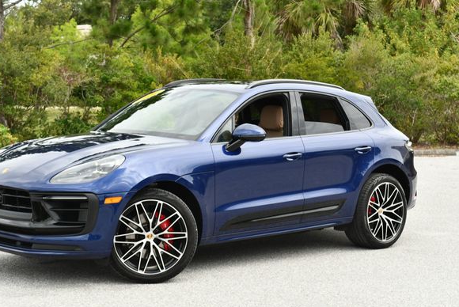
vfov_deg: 18.2
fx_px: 957
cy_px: 144
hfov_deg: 27.0
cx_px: 207
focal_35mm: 75
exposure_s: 1/250
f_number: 5.6
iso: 200
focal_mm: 34
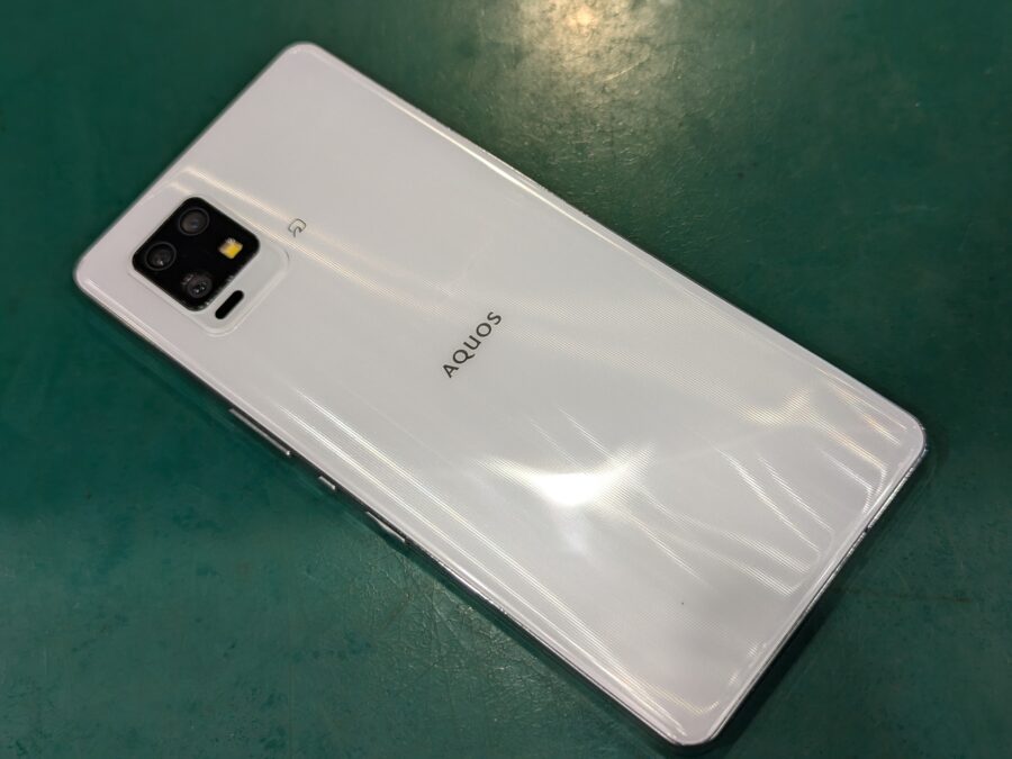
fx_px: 1403
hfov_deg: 39.7
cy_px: 380
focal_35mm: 48
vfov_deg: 30.3
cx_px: 506
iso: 56
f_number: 1.85
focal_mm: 6.81
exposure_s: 1/50
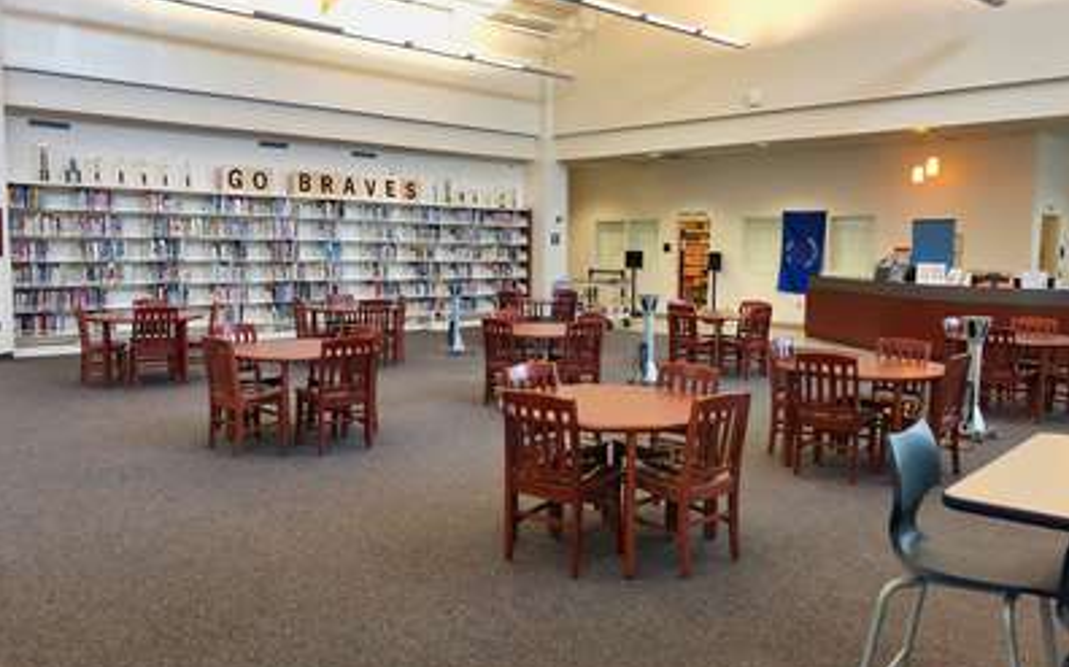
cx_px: 534
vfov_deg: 41.8
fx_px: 874
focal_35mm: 30
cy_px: 332
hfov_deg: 62.9
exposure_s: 1/30
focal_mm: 4
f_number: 1.8
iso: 40
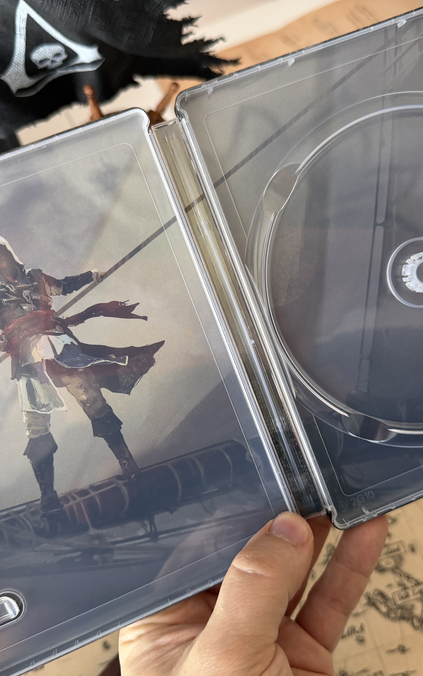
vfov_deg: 56.7
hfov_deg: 37.3
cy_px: 338
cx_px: 226
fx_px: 627
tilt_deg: -60.7
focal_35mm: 34
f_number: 1.78
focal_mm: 6.76
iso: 200
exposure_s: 1/60
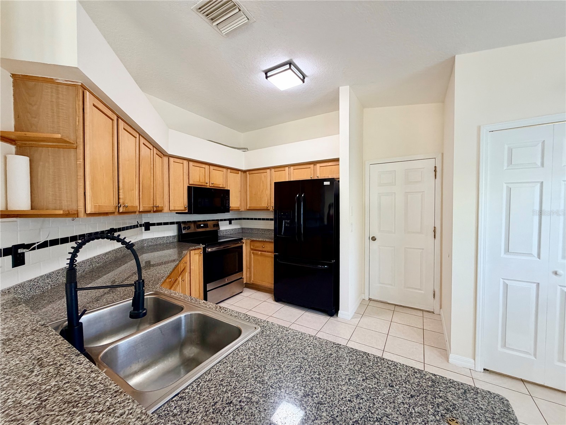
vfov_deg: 85.7
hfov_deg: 102.1
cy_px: 212
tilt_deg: -2.8
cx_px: 283
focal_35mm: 14
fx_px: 229
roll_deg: +2.5
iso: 250
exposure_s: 1/120
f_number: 2.2
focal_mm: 2.22
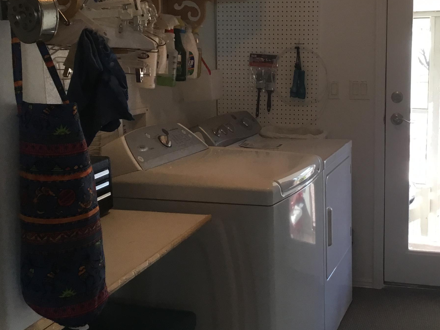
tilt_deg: -9.3
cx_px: 282
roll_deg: +1.3
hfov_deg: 36.5
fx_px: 661
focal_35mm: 52
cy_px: 152
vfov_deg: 28.0
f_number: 2.4
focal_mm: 3.3
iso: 50
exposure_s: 1/30
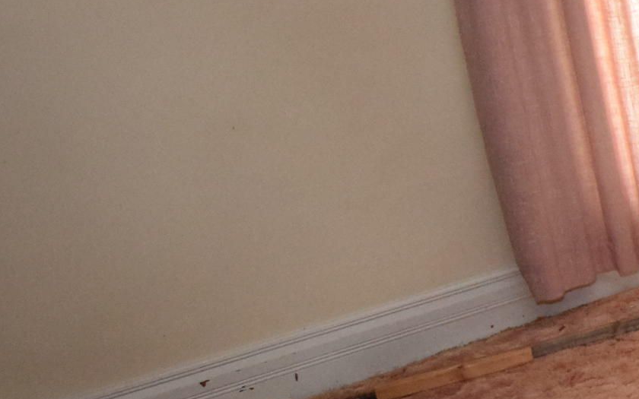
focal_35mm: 71
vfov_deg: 18.1
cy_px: 46
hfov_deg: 21.0
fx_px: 1233
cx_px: 1113
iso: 3200
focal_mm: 13
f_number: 3.5
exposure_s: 1/60
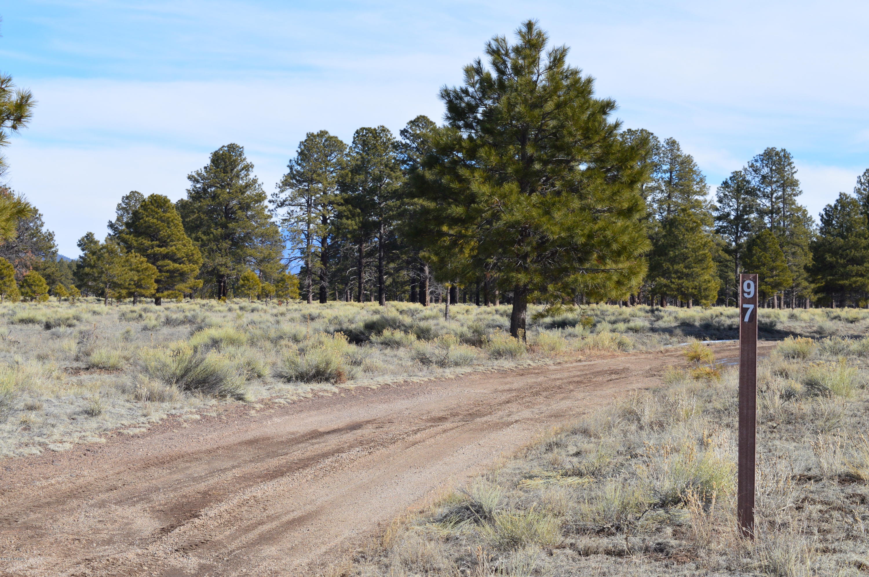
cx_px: 434
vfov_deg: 16.5
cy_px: 288
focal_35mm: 82
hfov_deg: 24.6
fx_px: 1989
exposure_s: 1/400
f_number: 11
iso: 400
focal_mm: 55
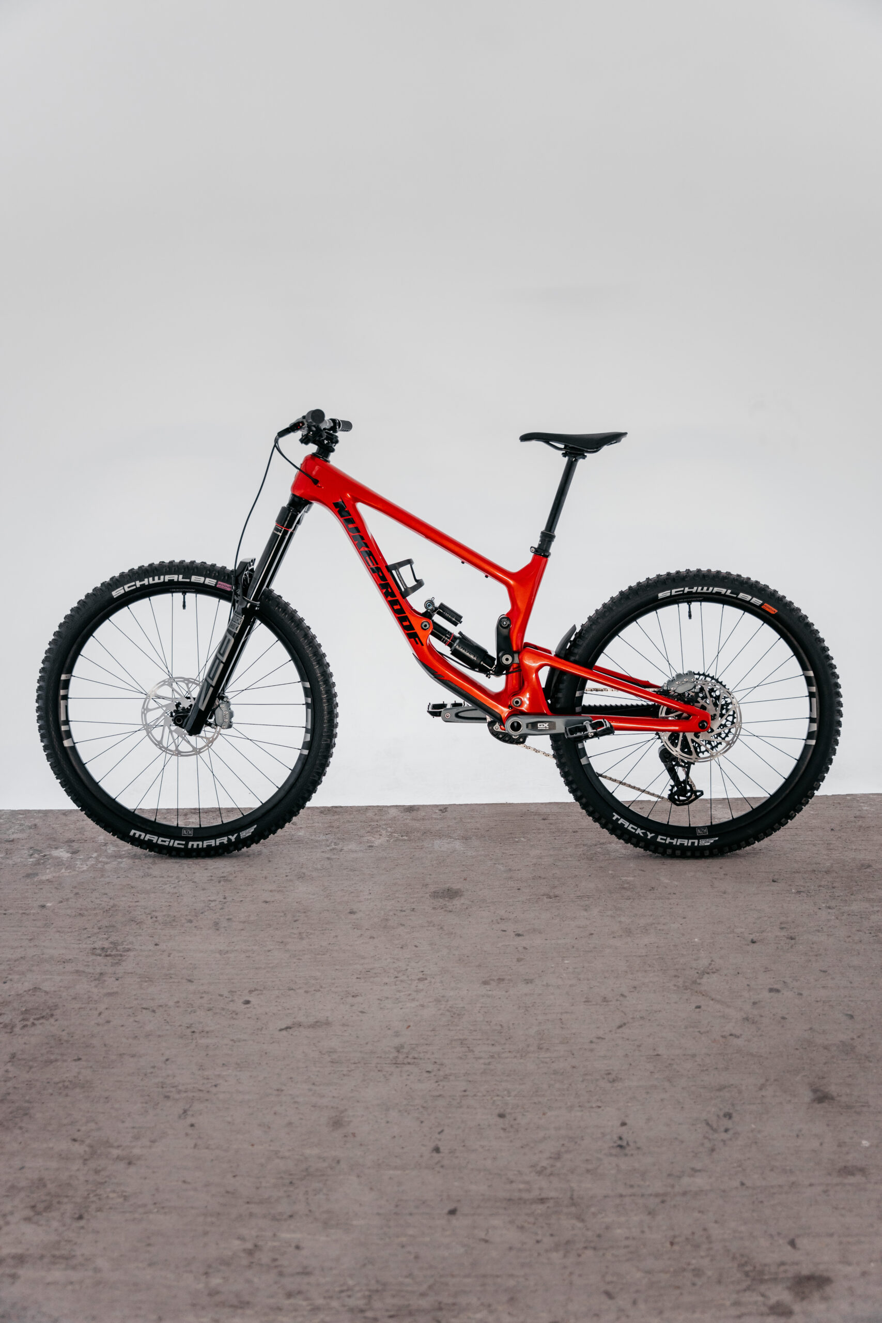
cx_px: 441
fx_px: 1095
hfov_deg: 43.9
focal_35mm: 30
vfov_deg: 62.3
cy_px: 662
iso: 1000
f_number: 2.8
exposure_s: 1/200
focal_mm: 29.8
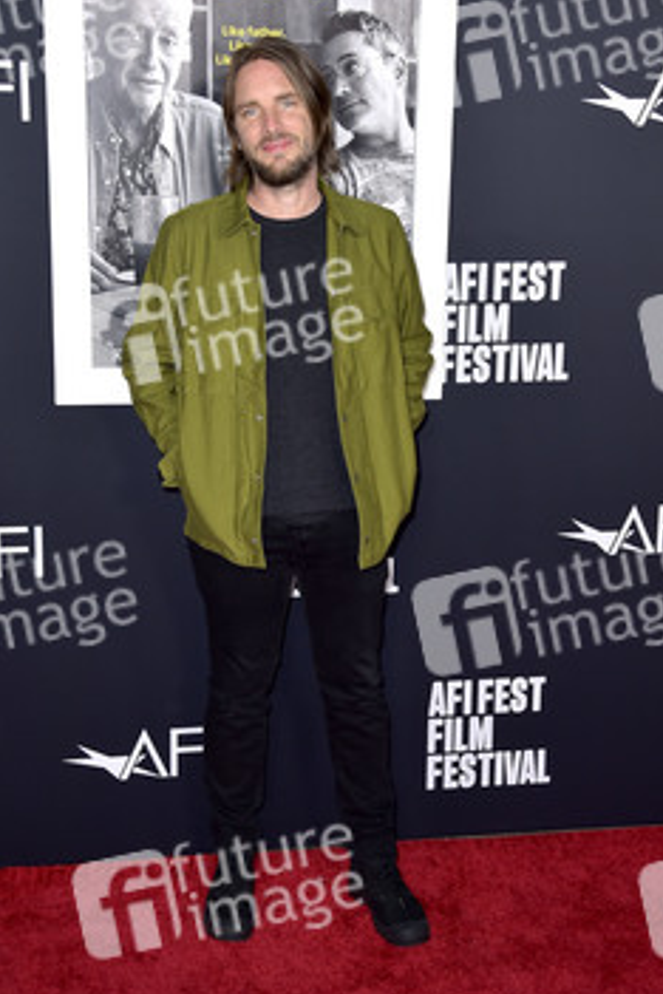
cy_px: 467
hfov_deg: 23.8
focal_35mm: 57
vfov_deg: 35.0
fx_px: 1575
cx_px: 302
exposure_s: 1/200
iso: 640
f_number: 6.3
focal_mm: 50
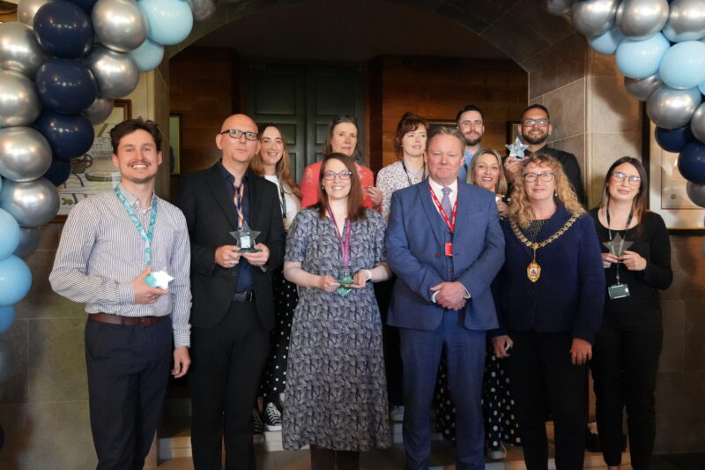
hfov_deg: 57.2
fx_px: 646
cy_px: 235
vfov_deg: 40.0
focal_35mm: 33
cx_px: 352
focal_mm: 22
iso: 6400
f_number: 4
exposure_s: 1/160
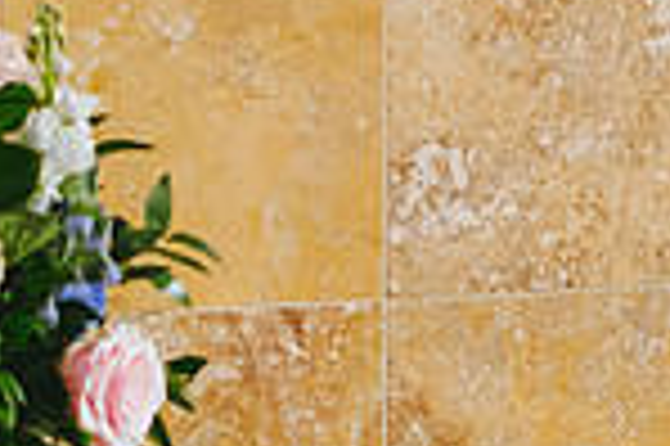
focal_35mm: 331
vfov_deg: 4.1
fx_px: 6153
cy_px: 336
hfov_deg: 6.2
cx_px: 683
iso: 1600
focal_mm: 85
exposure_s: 1/125
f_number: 2
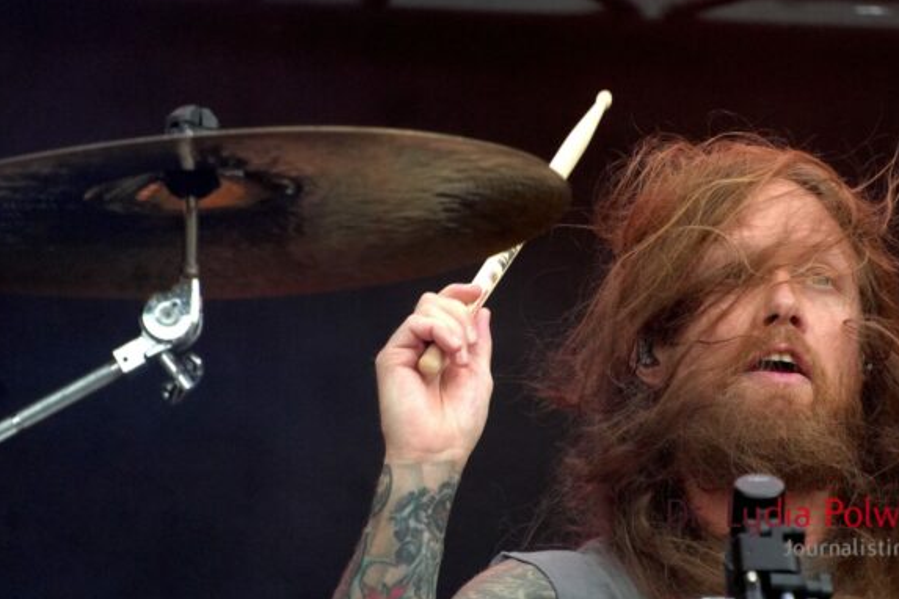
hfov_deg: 3.4
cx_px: 537
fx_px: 15057
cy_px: 276
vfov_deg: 2.3
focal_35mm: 603
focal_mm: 300
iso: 1600
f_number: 6.3
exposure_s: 1/500
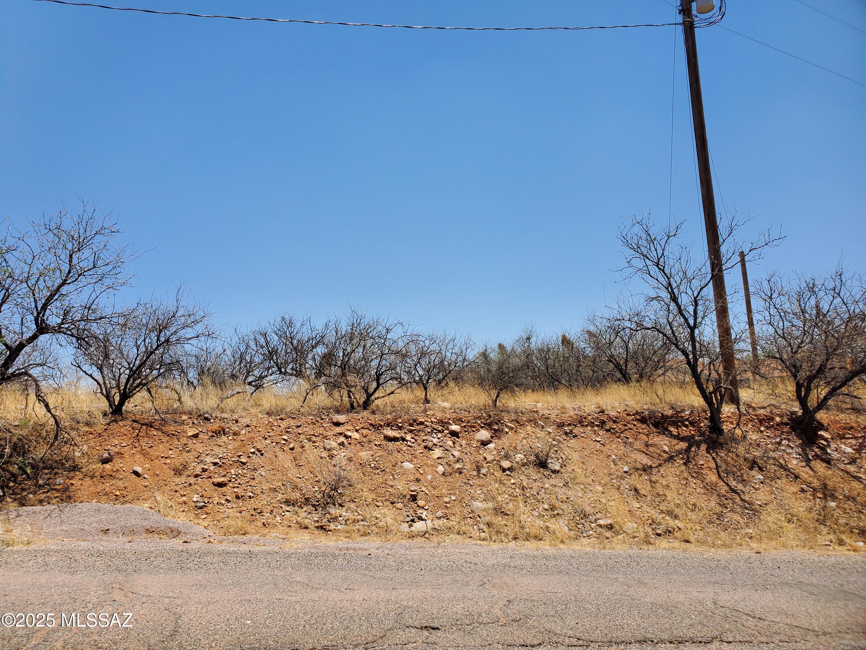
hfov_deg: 67.3
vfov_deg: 53.1
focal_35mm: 26
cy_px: 325
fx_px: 650
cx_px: 433
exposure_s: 1/1617
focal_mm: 4.3
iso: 50
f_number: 2.4
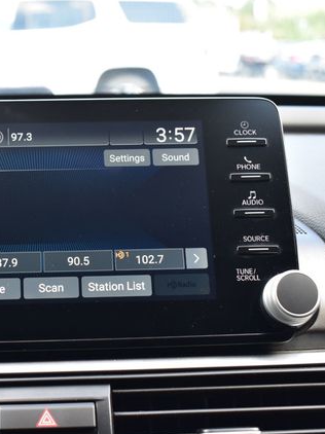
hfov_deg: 20.7
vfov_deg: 27.8
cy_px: 218
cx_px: 61
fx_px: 877
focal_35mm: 70
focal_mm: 32
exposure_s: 1/40
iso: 400
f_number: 7.1
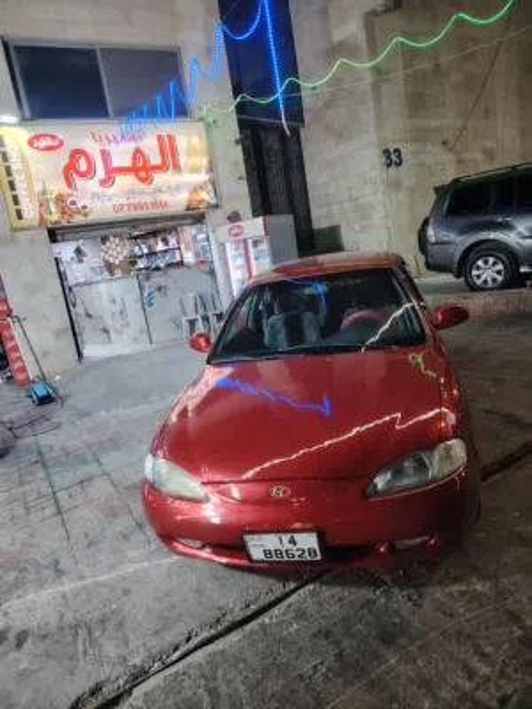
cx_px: 266
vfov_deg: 71.6
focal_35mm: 24
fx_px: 492
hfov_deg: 56.8
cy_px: 354
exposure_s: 1/33.3
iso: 522
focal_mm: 5.25
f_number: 1.75
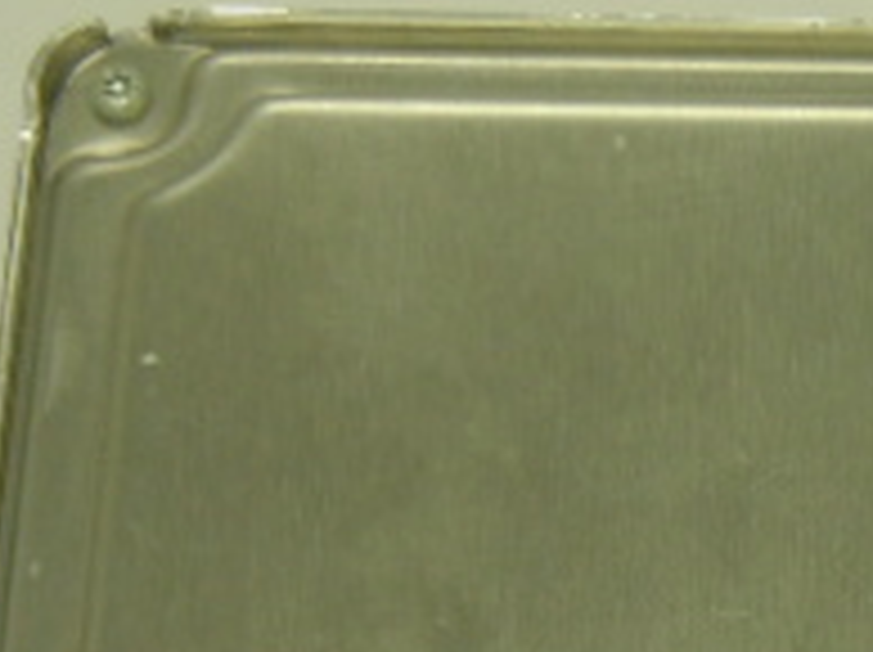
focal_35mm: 99
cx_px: 756
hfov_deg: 19.6
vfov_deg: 14.6
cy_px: 674
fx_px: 2494
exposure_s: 1/60
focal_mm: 5.4
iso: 200
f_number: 3.5
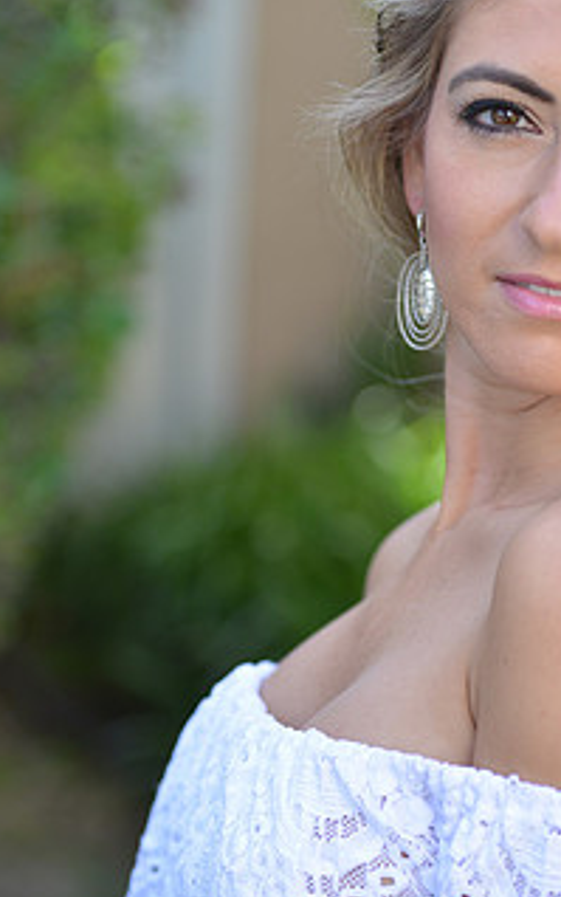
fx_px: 3177
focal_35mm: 130
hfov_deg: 10.0
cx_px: 523
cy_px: 491
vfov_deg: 16.1
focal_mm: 70
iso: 200
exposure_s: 1/400
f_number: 2.8
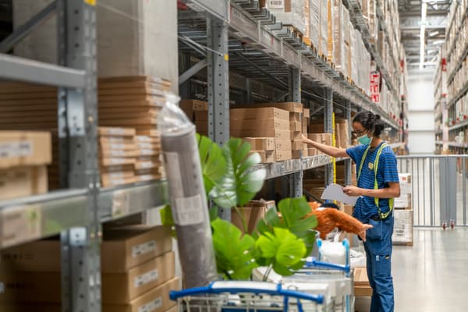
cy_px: 156
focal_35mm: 70
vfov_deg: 19.5
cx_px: 234
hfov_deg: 28.8
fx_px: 910
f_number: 2.8
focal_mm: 70
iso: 800
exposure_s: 1/125
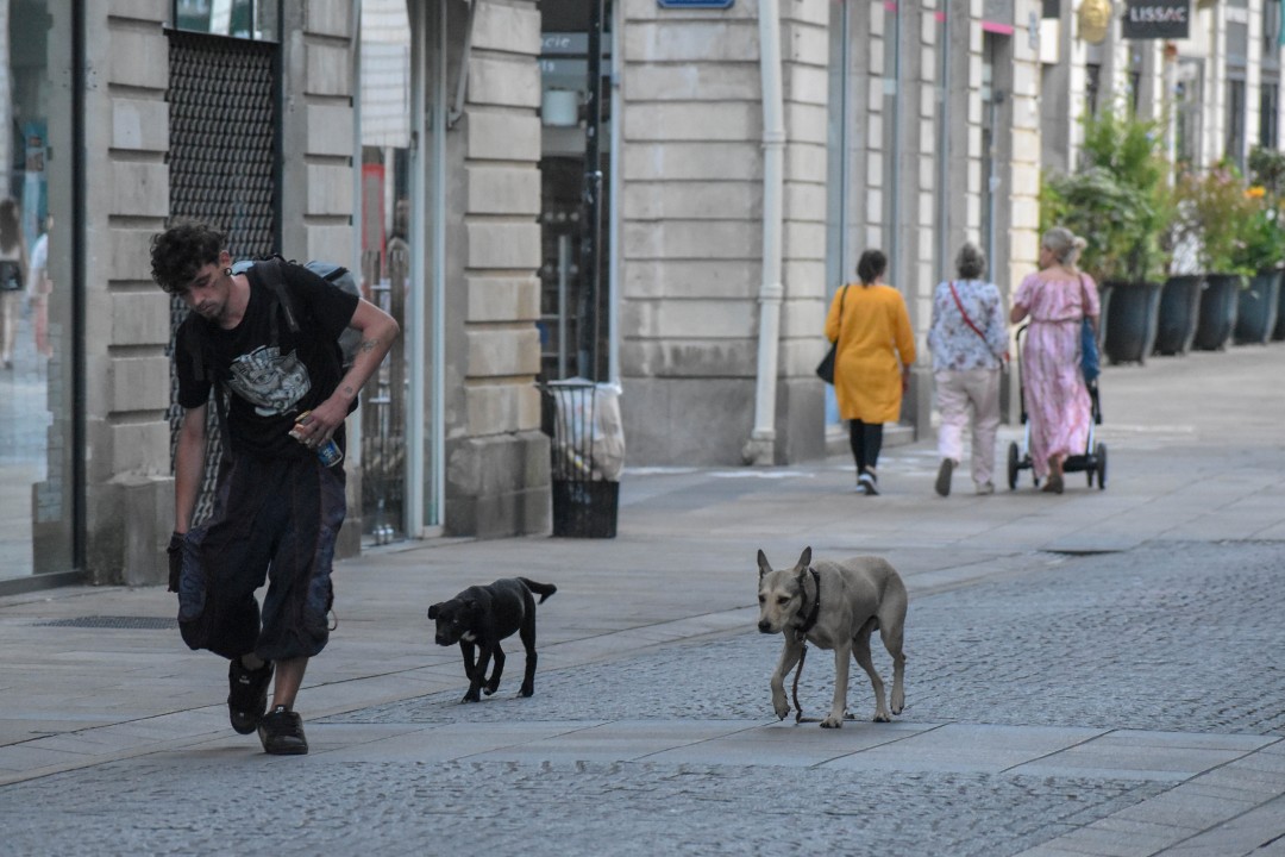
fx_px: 7495
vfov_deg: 6.5
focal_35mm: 210
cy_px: 428
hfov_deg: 9.8
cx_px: 642
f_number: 4.8
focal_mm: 140
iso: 3200
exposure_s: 1/180
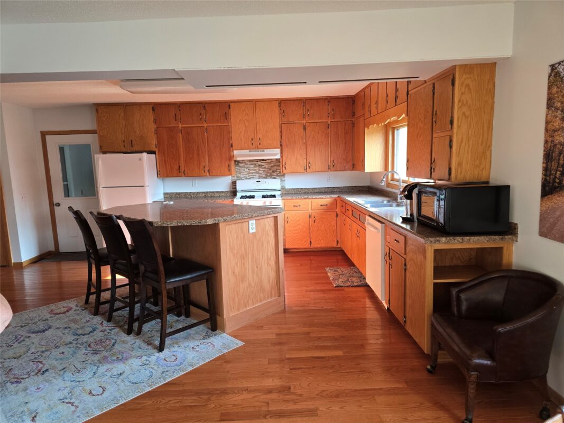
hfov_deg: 73.9
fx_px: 375
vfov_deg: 58.9
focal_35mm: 23
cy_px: 212
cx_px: 282
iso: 160
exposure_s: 1/120
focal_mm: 6.3
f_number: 1.7
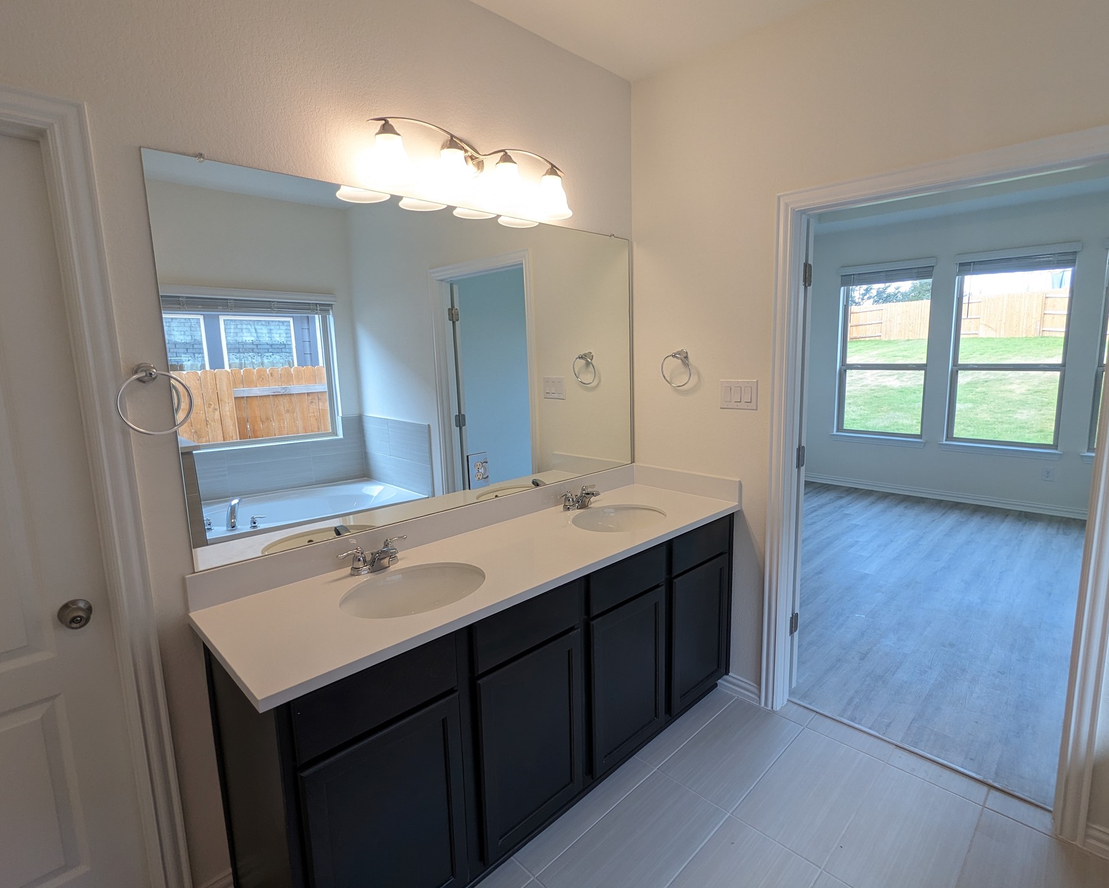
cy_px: 435
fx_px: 558
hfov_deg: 89.6
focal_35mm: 17
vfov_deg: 77.0
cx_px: 574
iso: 91
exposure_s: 1/120
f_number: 2.2
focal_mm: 2.35
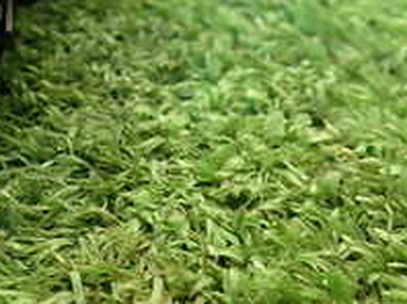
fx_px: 1069
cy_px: 33
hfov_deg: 19.7
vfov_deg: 16.0
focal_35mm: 91
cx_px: -136
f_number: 2.3
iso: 200
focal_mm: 5.4
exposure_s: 1/60
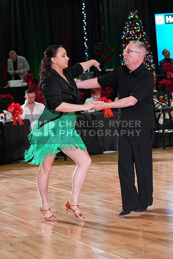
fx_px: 792
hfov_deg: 12.5
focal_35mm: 110
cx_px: 86
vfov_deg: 18.6
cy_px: 130
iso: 6400
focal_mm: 110
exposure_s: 1/320
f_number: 5.6
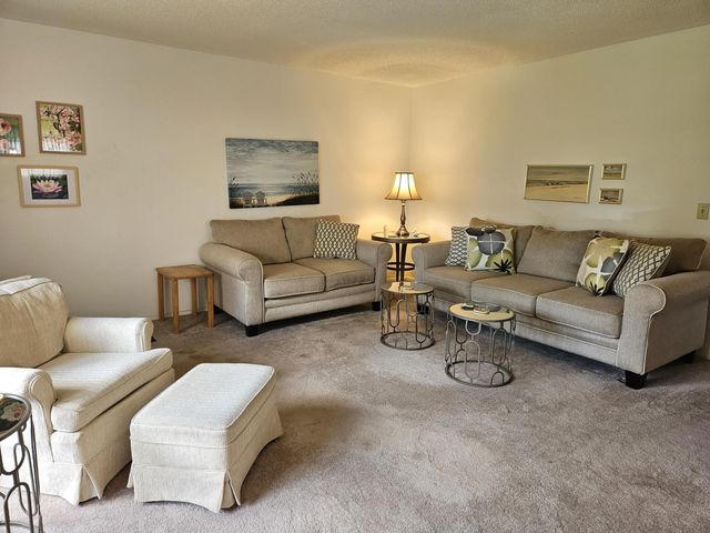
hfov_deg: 73.9
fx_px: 472
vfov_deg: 58.9
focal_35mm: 23
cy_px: 266
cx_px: 355
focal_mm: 5.4
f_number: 1.8
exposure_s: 1/120
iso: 160
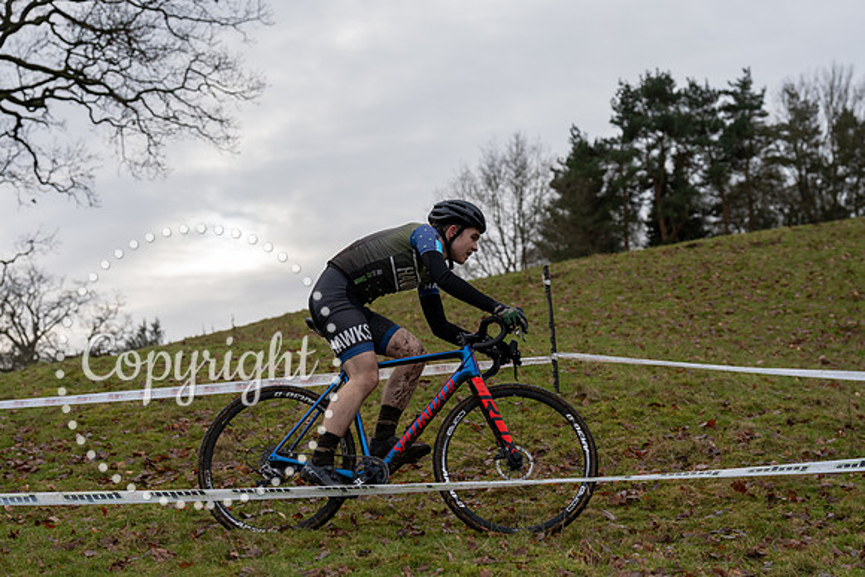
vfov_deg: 19.5
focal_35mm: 70
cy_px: 288
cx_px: 432
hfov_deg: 28.8
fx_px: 1682
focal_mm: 70
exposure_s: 1/1000
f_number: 4.5
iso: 640
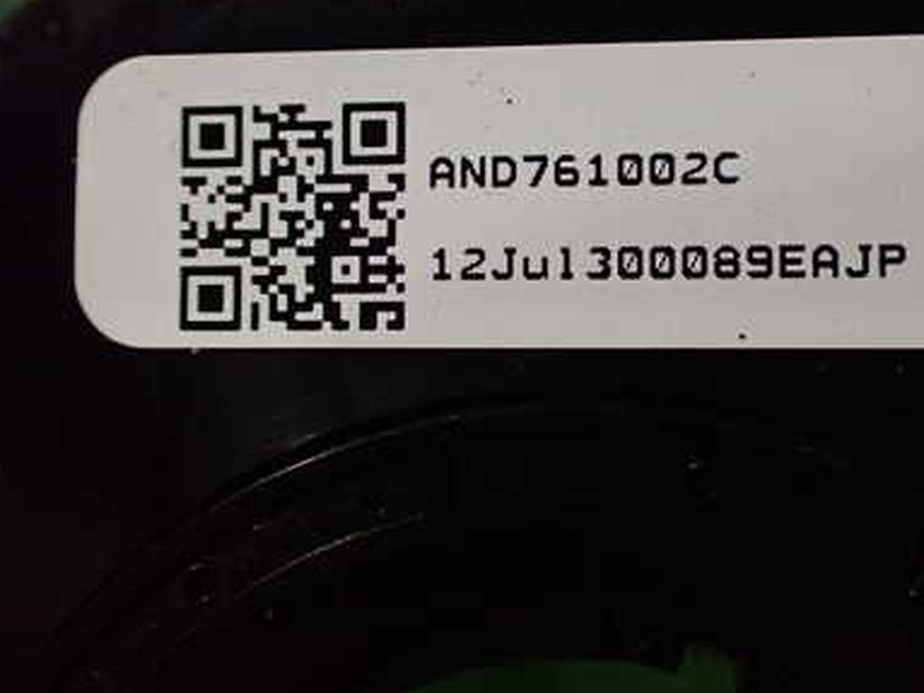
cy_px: 263
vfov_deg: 30.7
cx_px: 552
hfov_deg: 40.3
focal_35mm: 47
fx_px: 1254
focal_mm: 5.4
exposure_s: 1/50
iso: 800
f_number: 2.3
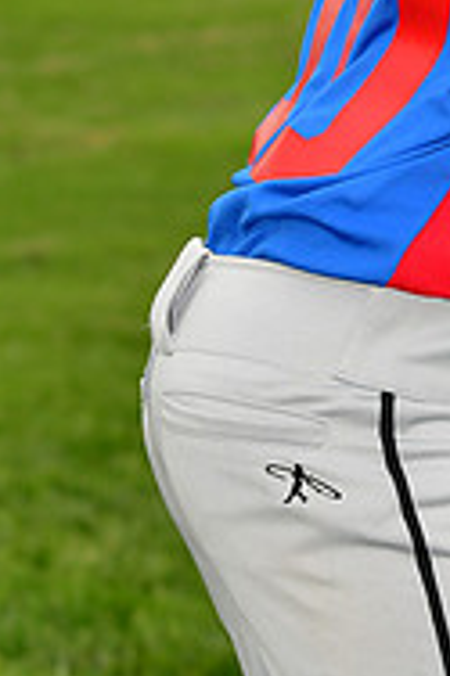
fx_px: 7138
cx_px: 661
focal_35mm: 380
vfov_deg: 5.4
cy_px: -324
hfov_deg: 3.6
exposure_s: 1/1000
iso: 400
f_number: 5
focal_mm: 82
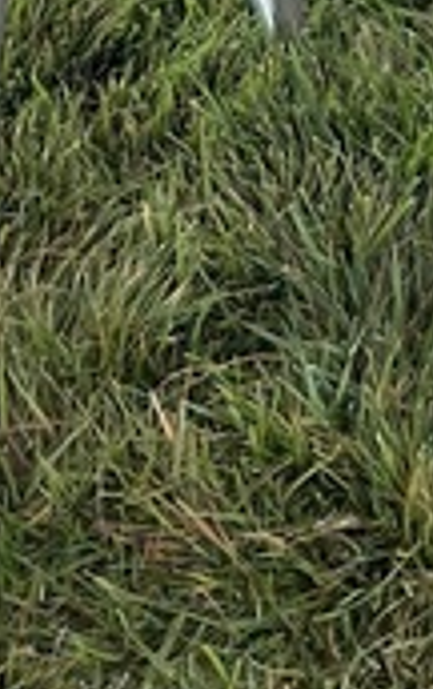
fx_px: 3086
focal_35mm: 164
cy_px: -697
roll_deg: -2.5
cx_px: 529
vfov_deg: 11.5
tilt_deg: -20.0
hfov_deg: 7.9
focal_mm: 5.7
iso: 50
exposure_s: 1/371
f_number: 1.5
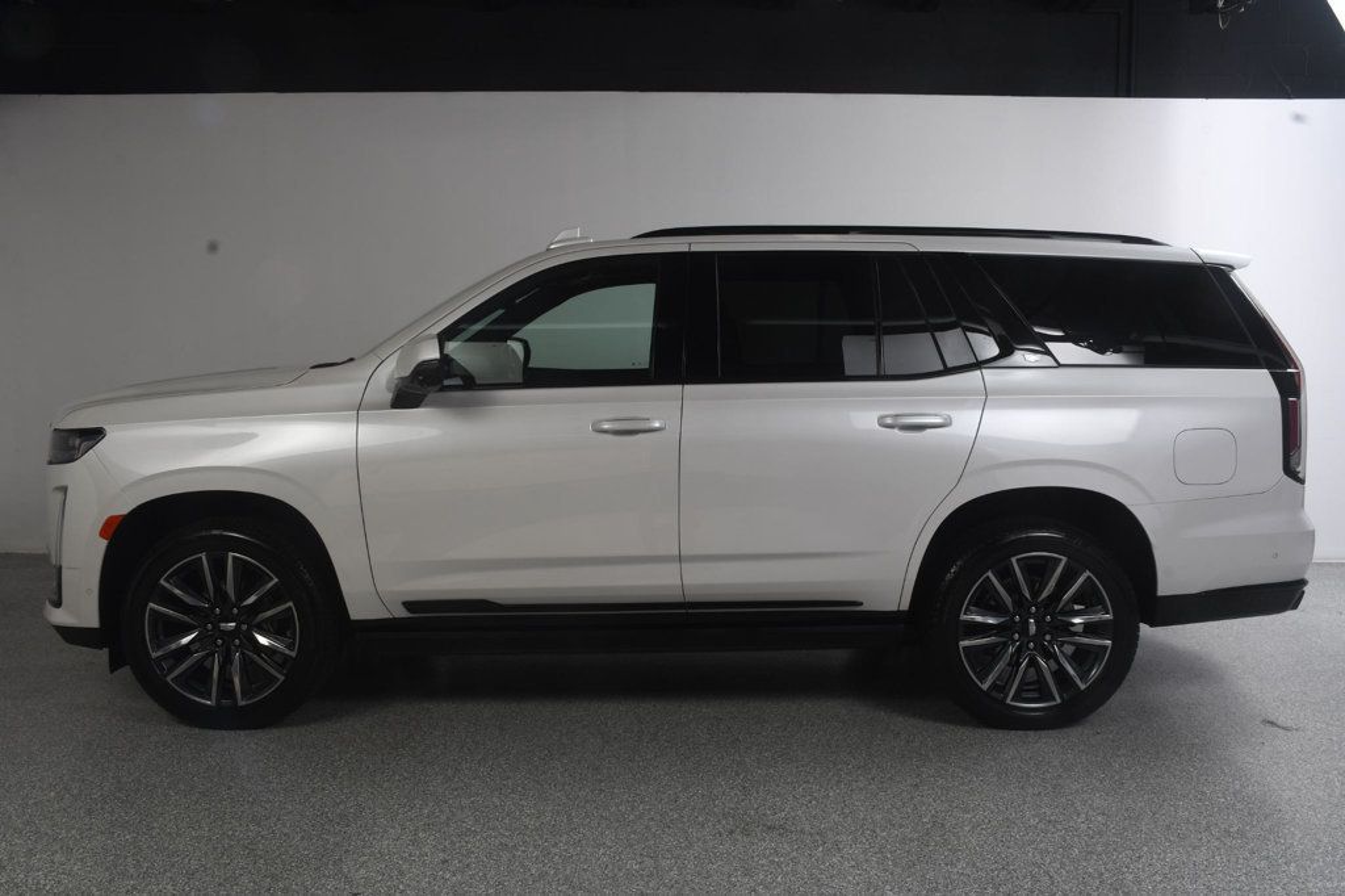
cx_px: 672
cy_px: 448
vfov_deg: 43.6
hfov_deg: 61.9
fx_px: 1120
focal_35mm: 30
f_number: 13
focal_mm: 20
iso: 100
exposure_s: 1/160
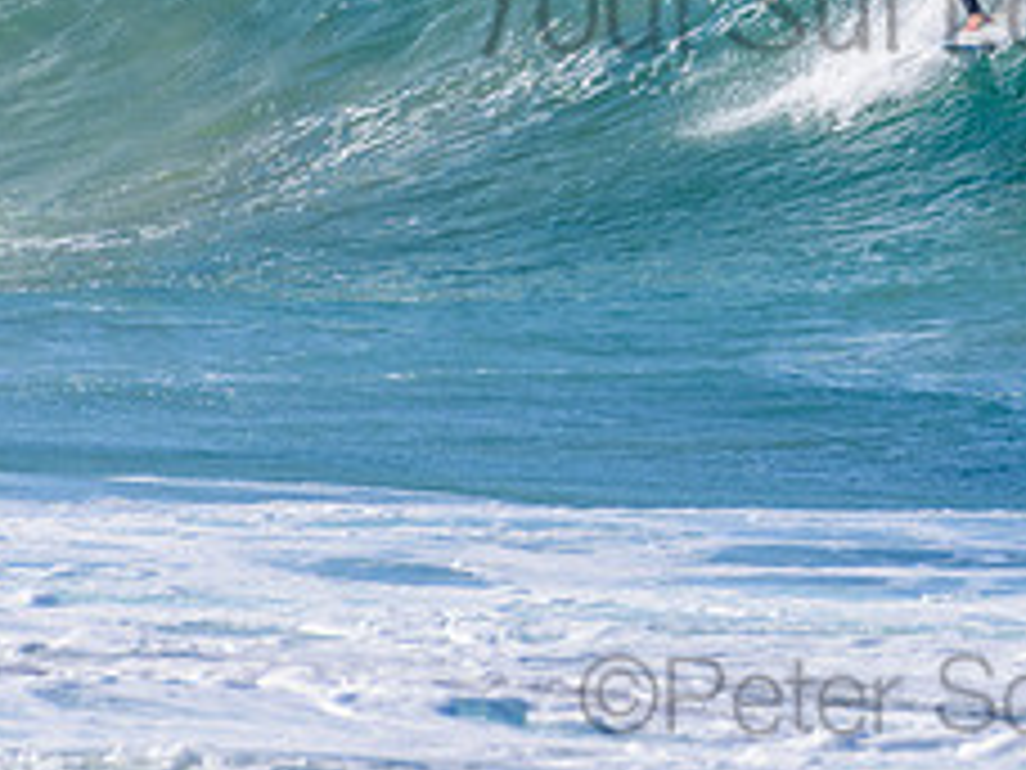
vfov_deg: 0.8
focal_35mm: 1837
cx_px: 927
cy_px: -52
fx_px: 54448
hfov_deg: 1.1
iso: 280
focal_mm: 500
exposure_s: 1/2000
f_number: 5.6
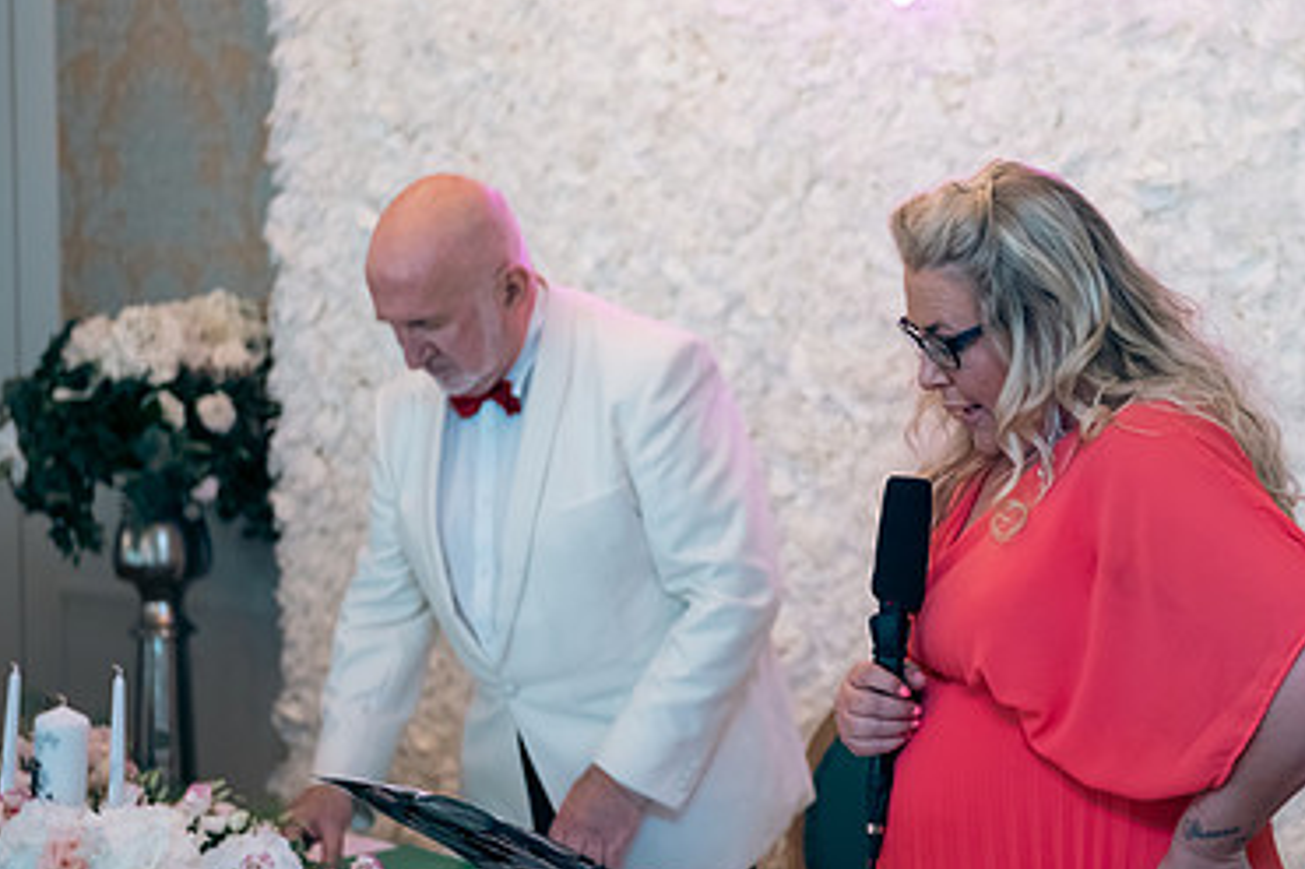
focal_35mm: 97
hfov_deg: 20.9
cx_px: 950
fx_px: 3515
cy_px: 438
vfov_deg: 14.1
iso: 640
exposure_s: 1/160
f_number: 3.5
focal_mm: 62
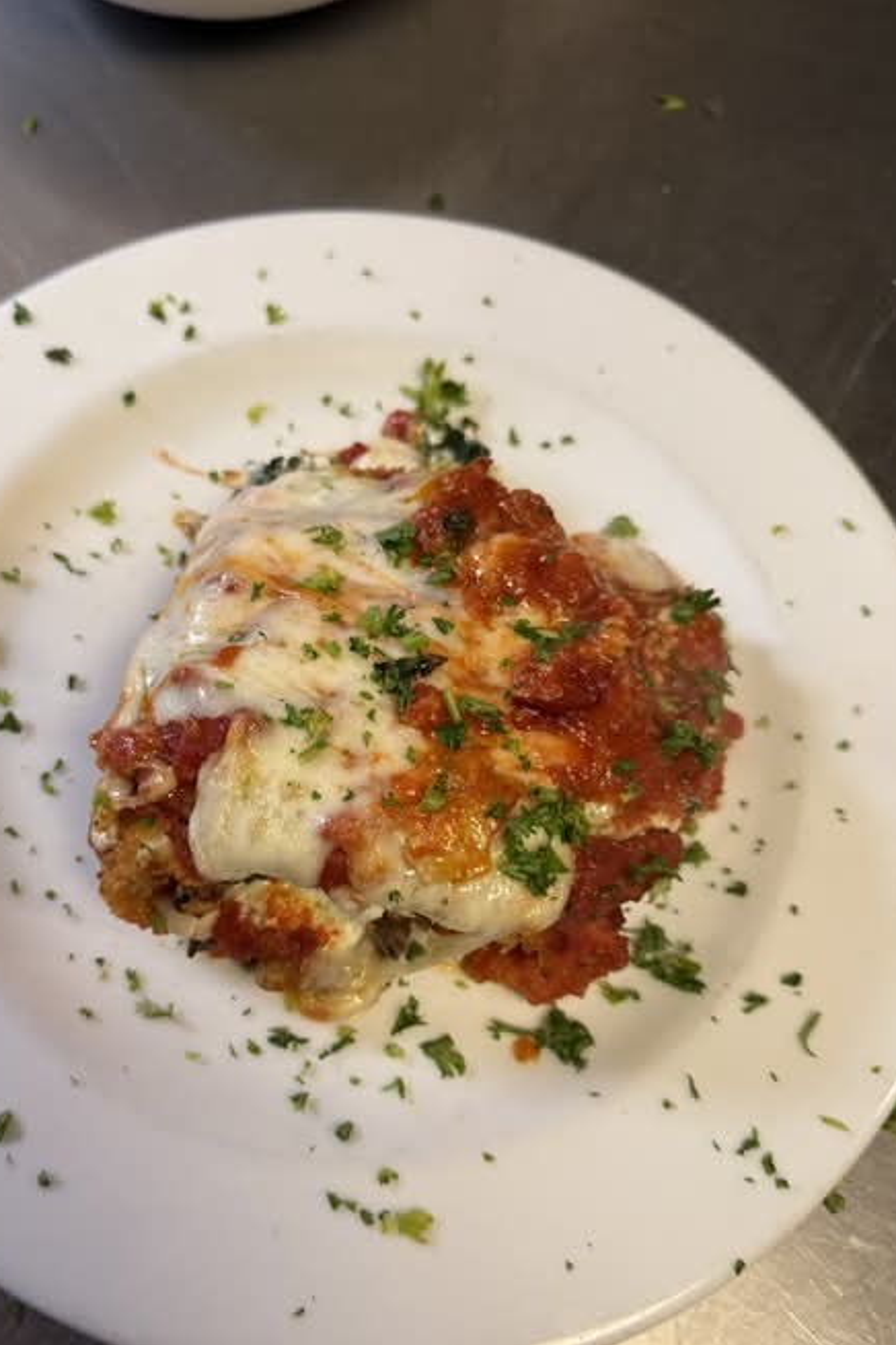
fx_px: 1045
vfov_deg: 65.3
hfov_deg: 46.0
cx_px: 339
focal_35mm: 28
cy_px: 750
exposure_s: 1/60
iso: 200
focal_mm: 6.76
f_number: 1.78
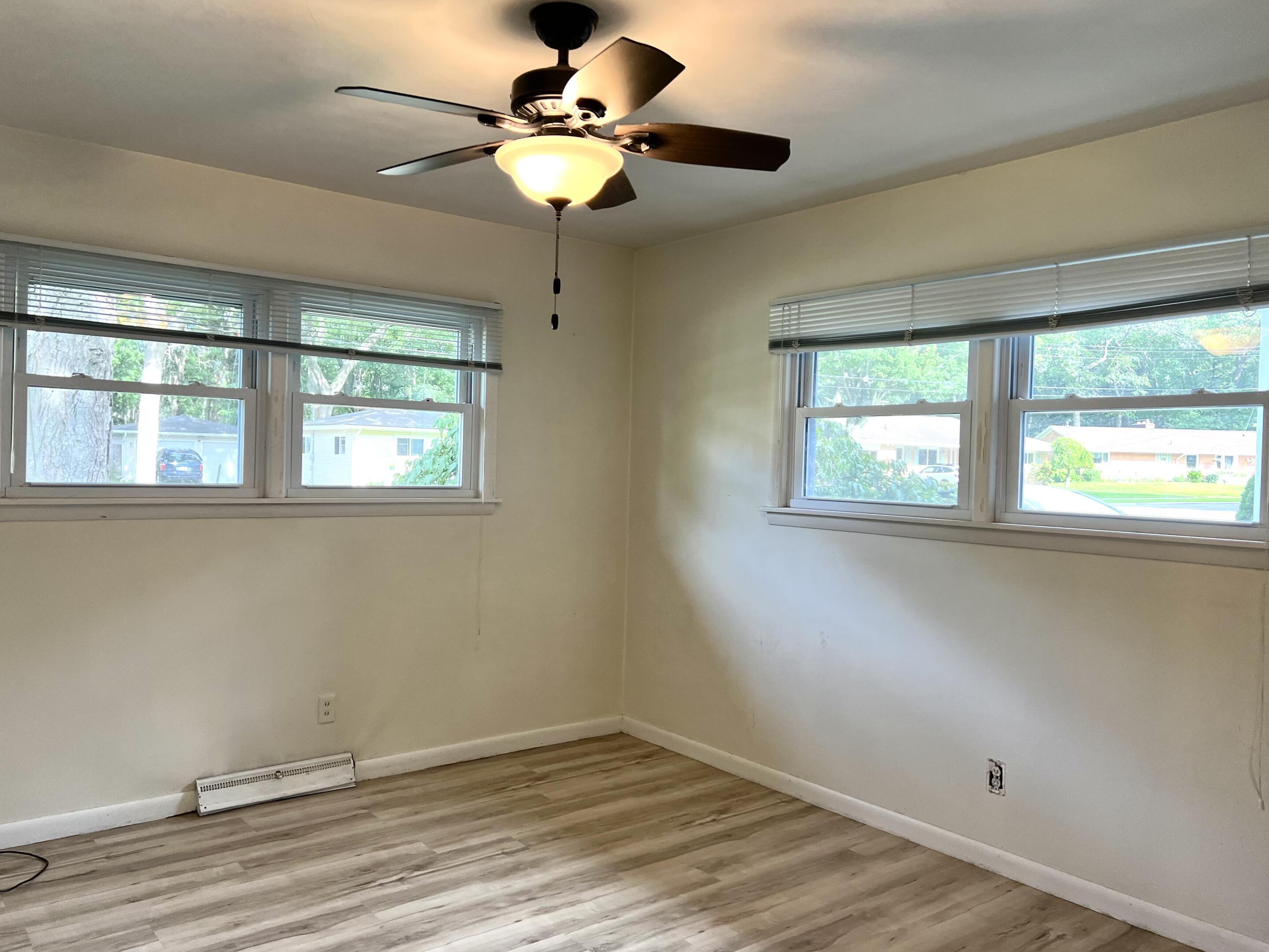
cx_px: 618
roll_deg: -1.1
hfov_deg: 65.3
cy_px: 484
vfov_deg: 51.4
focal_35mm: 27
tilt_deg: +2.2
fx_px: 990
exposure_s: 1/120
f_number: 1.5
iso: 100
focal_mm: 5.7
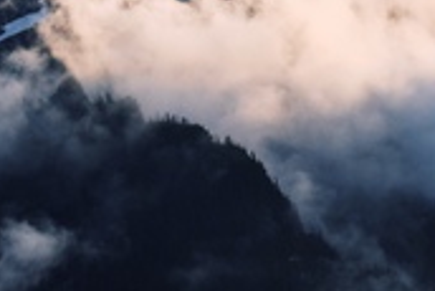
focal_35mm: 419
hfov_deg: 4.9
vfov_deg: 3.3
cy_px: -158
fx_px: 5067
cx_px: 53
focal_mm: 86
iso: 200
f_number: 9
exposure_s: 1/1000
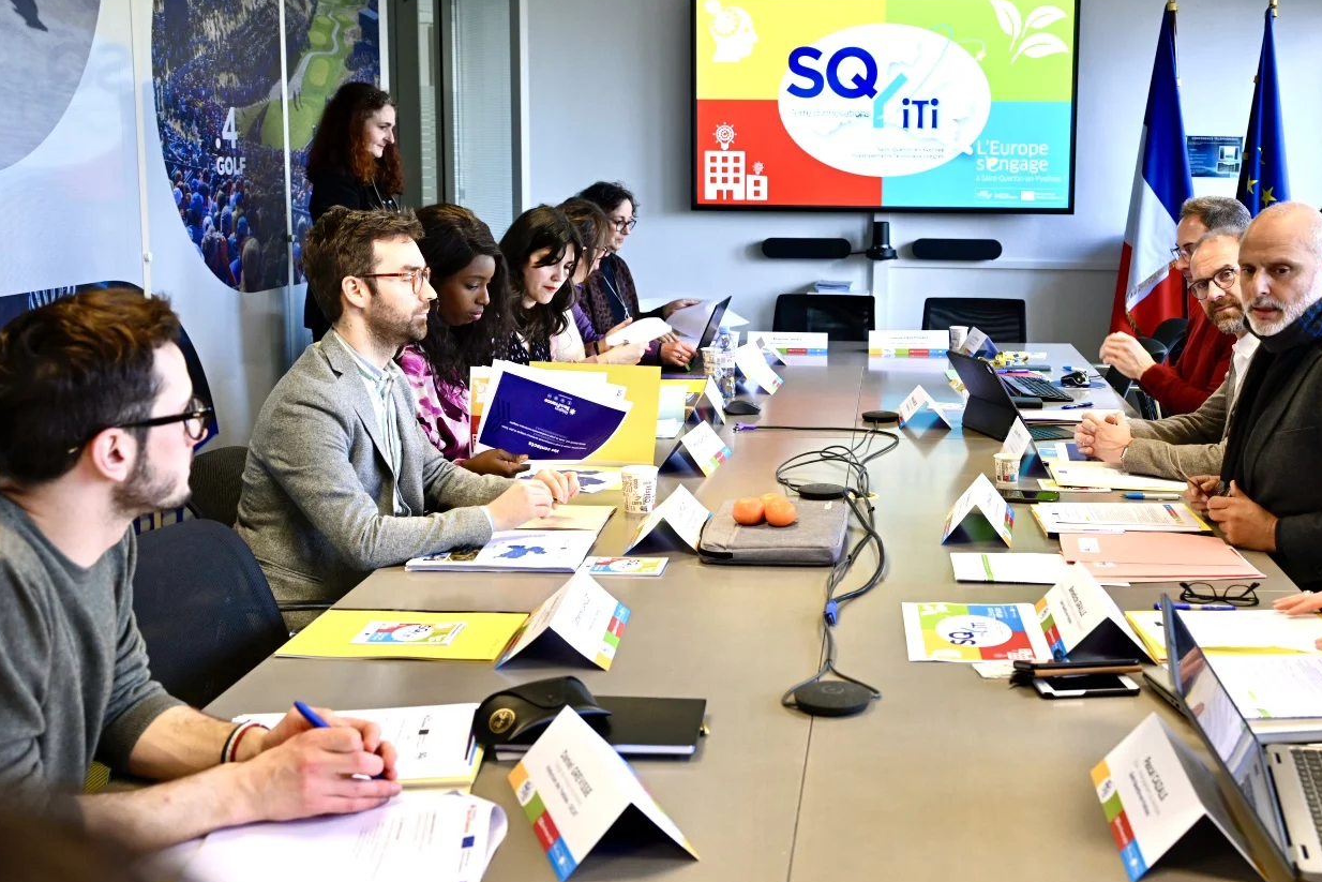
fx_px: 1542
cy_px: 345
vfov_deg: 31.8
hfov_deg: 46.0
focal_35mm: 42
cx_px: 830
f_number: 4.5
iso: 800
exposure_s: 1/100
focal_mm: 32
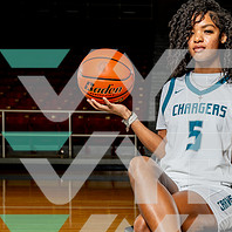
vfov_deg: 19.0
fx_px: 690
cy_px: 169
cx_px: 175
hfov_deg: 19.0
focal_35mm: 91
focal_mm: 47
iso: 640
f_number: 5.6
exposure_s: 1/250
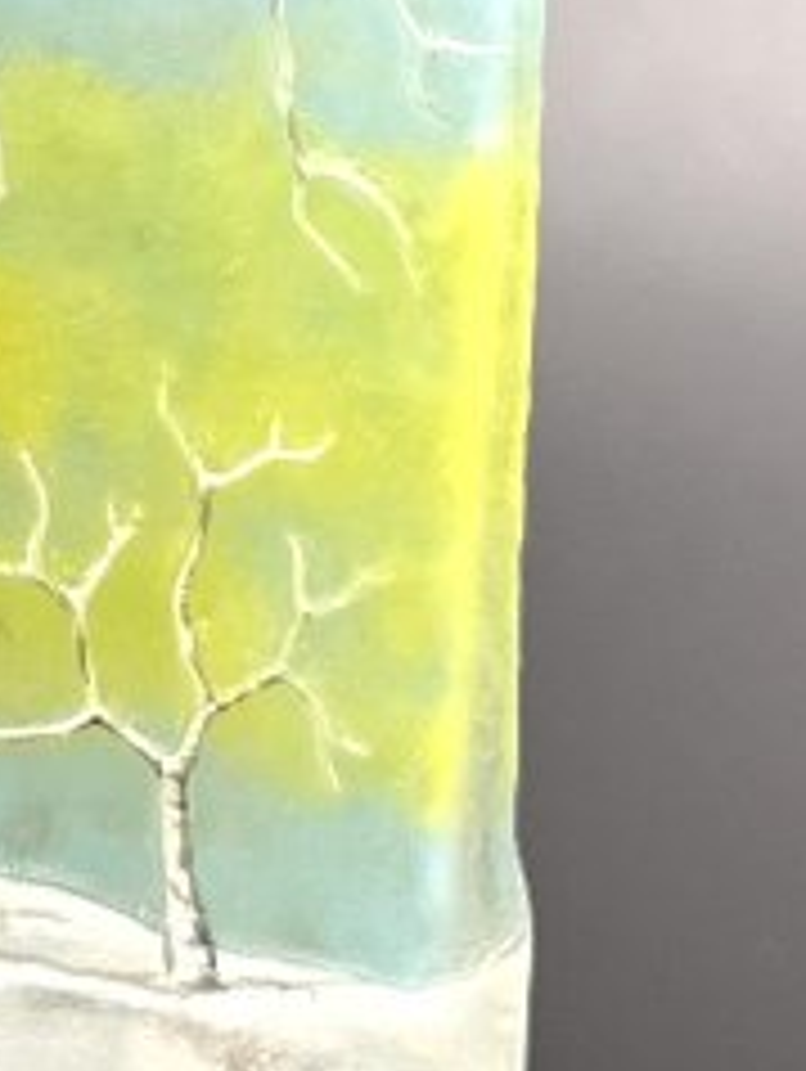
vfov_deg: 14.4
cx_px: -315
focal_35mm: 131
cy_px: -360
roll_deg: +1.7
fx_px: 4060
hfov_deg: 11.0
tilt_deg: -8.0
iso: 64
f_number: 1.6
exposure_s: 1/121
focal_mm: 5.1
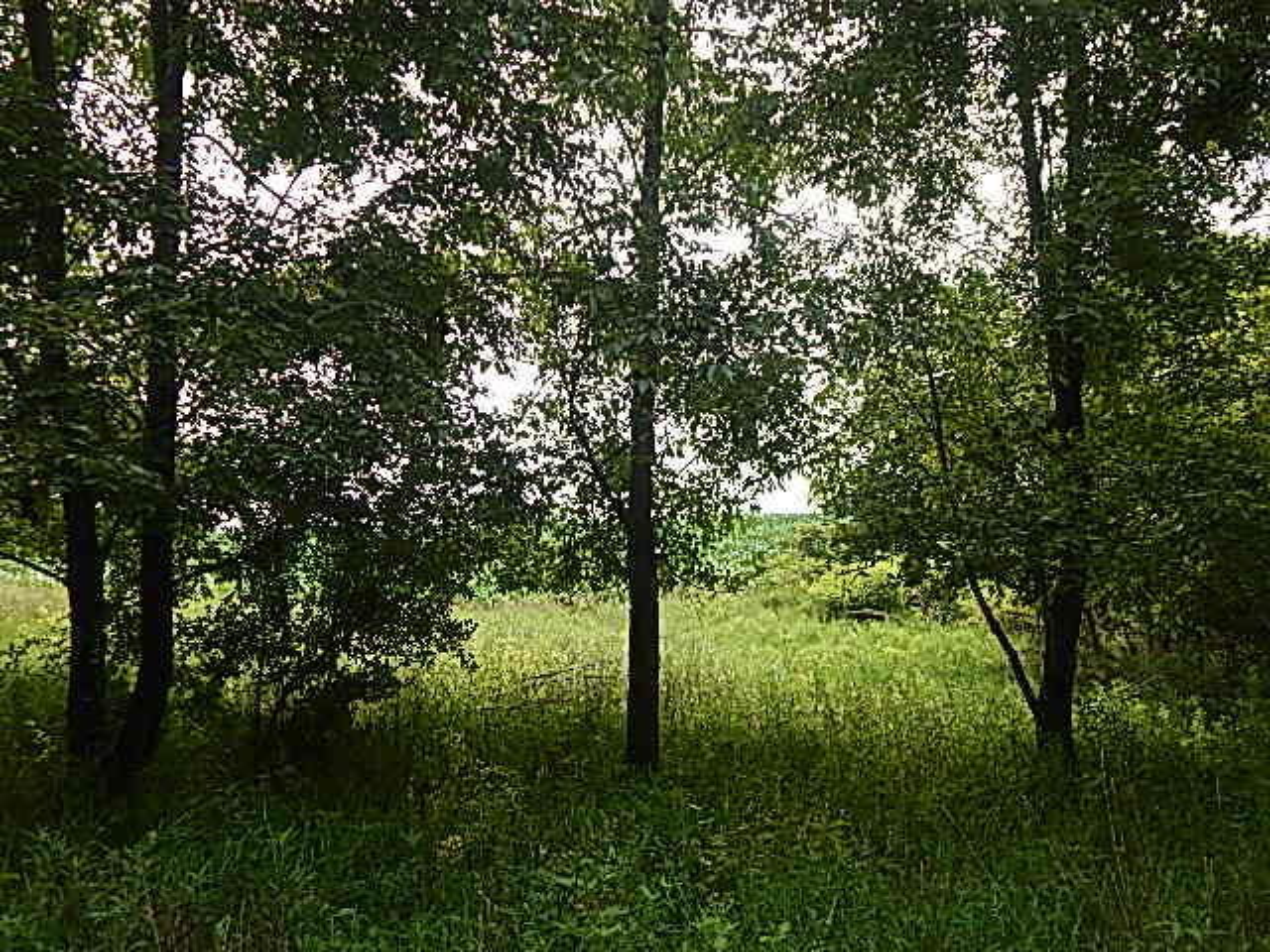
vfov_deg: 41.8
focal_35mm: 34
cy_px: 476
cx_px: 635
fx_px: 1247
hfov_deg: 54.0
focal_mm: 6.1
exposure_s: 1/400
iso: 125
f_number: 3.3
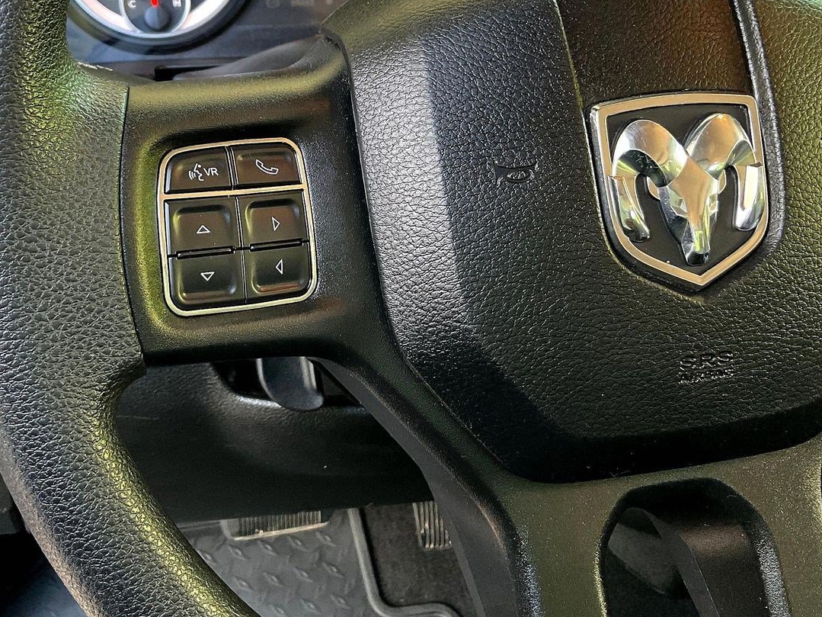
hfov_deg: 43.2
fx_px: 1021
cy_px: 199
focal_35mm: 43
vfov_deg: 33.3
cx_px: 264
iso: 125
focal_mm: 3
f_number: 1.8
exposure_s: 1/60
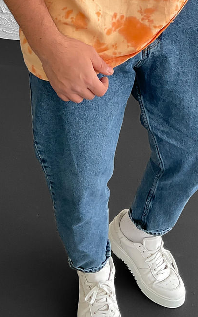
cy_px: 25
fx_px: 648
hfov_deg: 17.4
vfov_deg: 26.5
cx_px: 117
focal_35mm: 75
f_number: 1.8
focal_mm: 3
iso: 40
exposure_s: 1/120
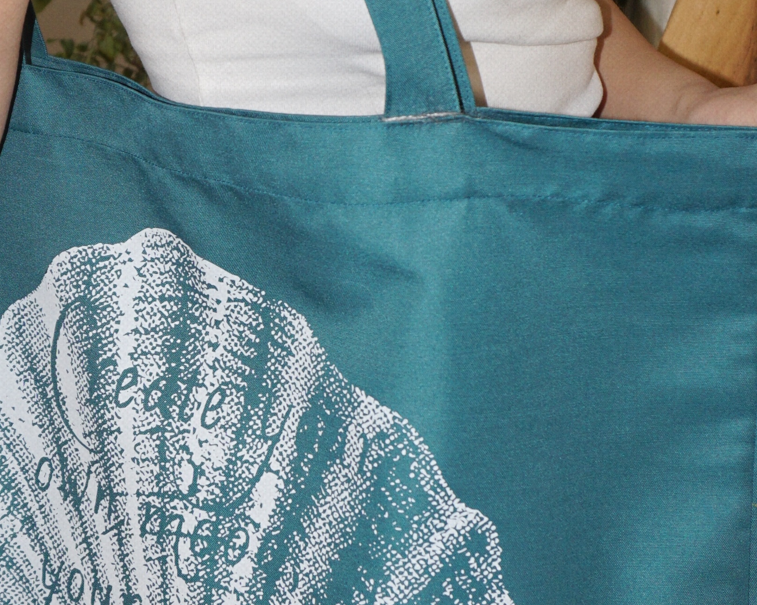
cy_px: 254
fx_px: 1501
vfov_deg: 22.8
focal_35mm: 67
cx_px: 307
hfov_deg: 28.2
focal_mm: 16
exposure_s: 1/160
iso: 320
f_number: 4
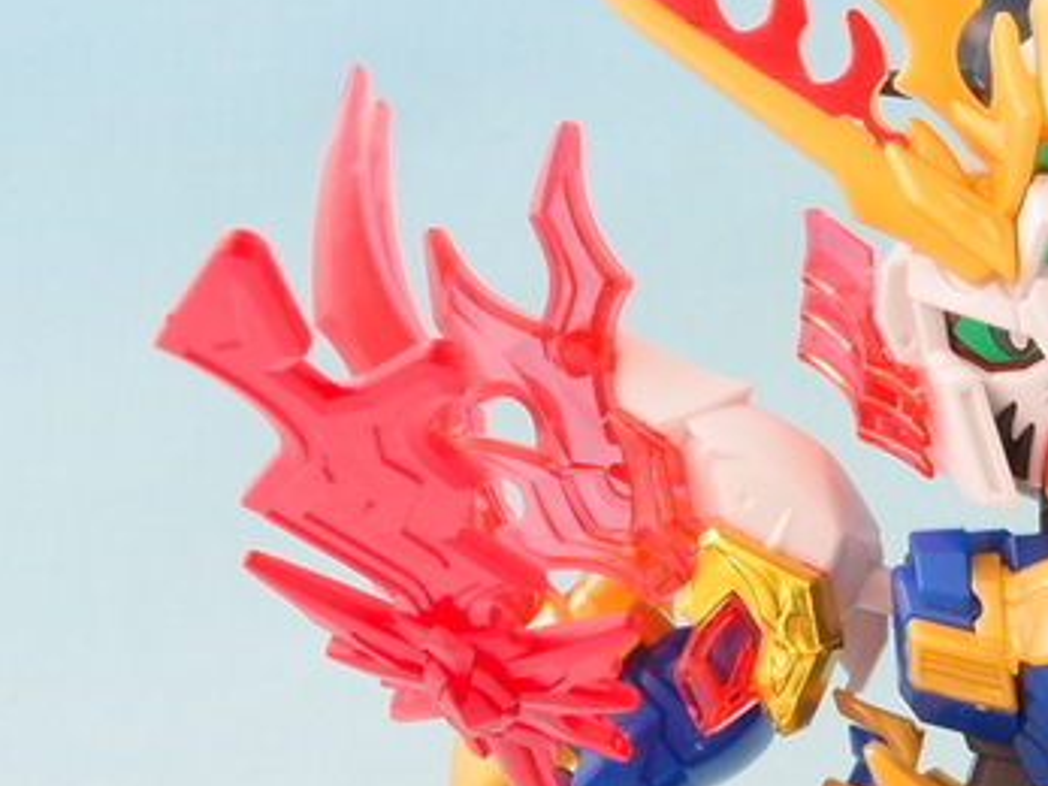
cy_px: 641
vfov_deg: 13.9
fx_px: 3208
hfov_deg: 18.2
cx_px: 1009
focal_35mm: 106
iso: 100
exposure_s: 1.3
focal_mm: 9.87
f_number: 8
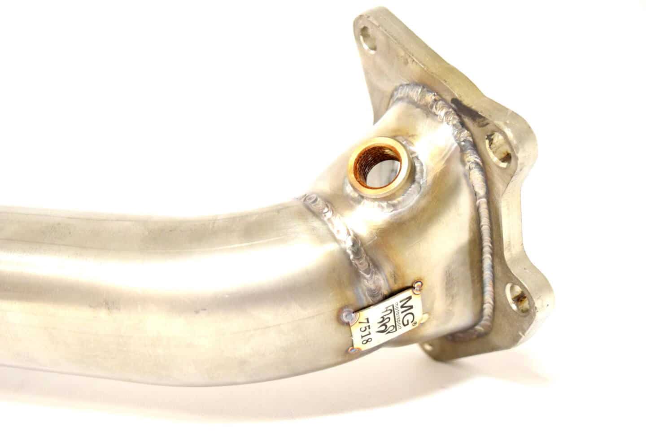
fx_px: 1024
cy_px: 216
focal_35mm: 57
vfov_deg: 23.8
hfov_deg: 35.0
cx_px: 323
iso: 2500
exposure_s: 1/60
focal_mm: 38
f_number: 4.8
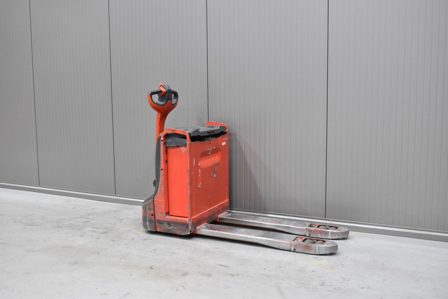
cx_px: 224
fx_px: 485
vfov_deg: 34.2
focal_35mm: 39
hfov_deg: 49.6
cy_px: 150
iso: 1600
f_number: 5
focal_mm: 26
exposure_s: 1/40
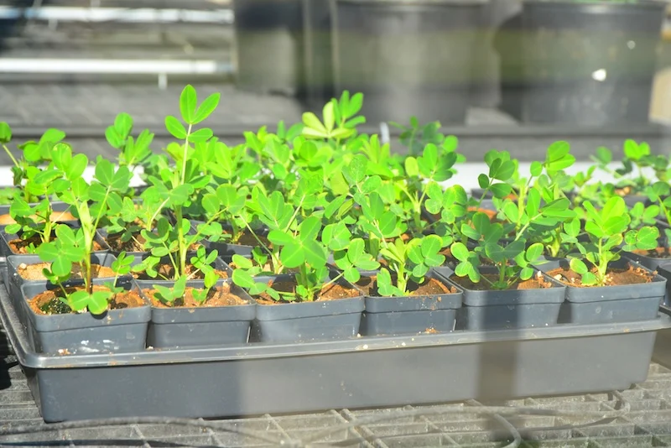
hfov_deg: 20.0
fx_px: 1902
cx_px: 336
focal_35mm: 102
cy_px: 224
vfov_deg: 13.4
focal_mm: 102
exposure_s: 1/320
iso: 500
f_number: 9
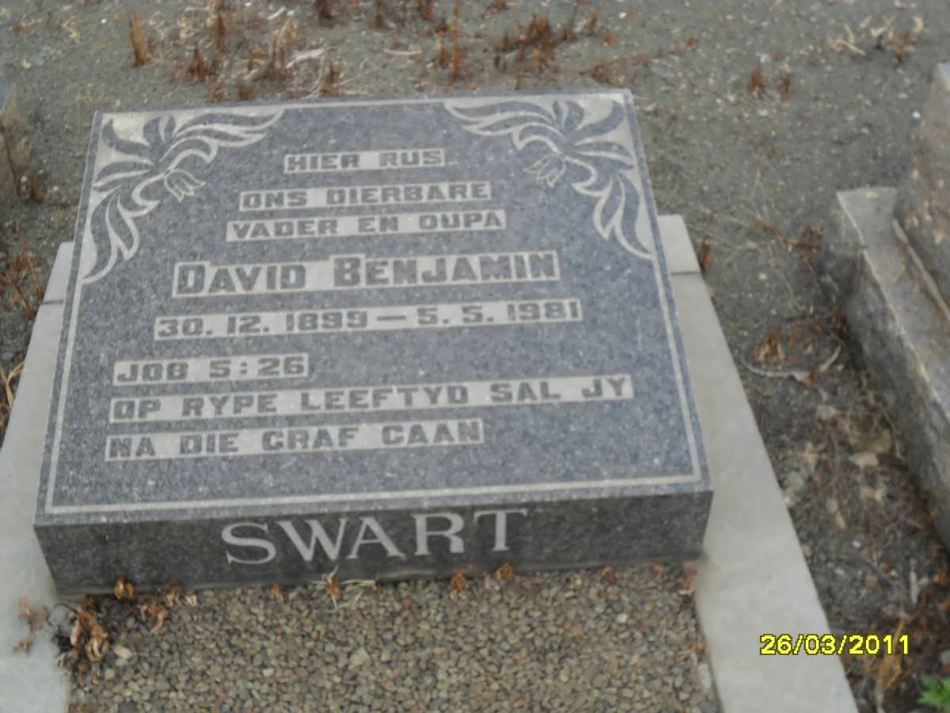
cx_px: 475
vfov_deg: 32.9
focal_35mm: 44
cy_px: 356
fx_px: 1208
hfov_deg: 42.9
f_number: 4.5
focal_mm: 7.8
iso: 100
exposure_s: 1/45
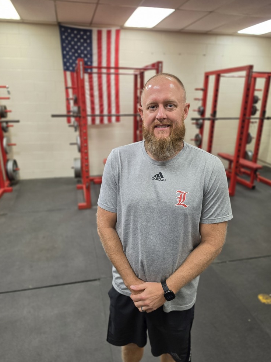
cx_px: 132
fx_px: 250
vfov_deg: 71.6
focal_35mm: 24
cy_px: 186
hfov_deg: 56.8
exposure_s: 1/120
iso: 160
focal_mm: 6.5
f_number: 1.4
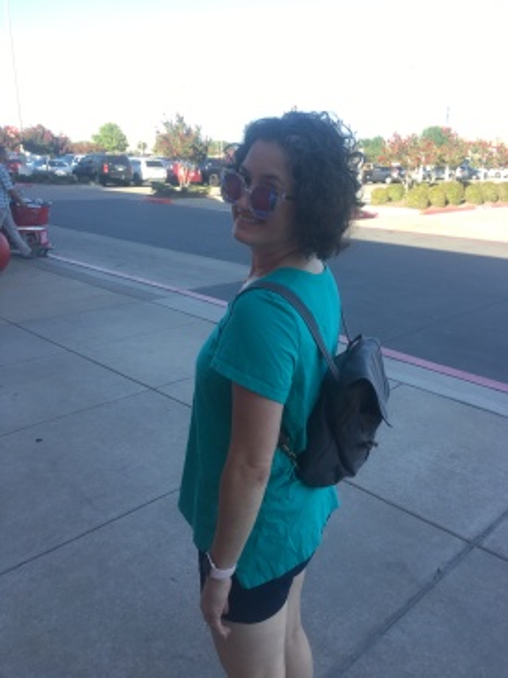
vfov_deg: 61.7
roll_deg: -1.2
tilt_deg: -14.0
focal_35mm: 29
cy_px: 339
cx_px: 254
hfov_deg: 48.2
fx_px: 568
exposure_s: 1/283
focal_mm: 4.15
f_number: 2.2
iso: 25
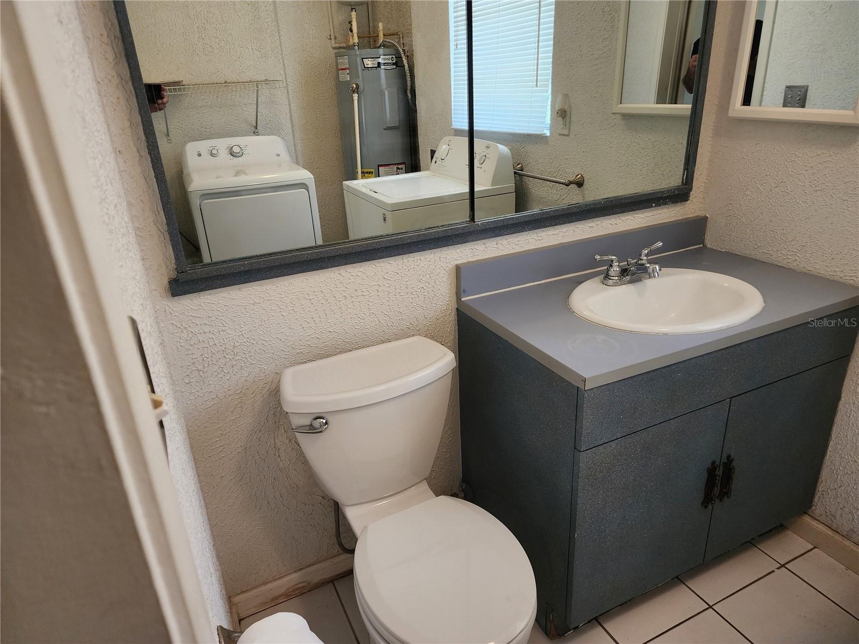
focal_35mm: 23
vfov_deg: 58.9
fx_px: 571
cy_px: 322
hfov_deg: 73.9
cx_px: 430
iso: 320
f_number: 1.8
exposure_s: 1/120
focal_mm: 6.4
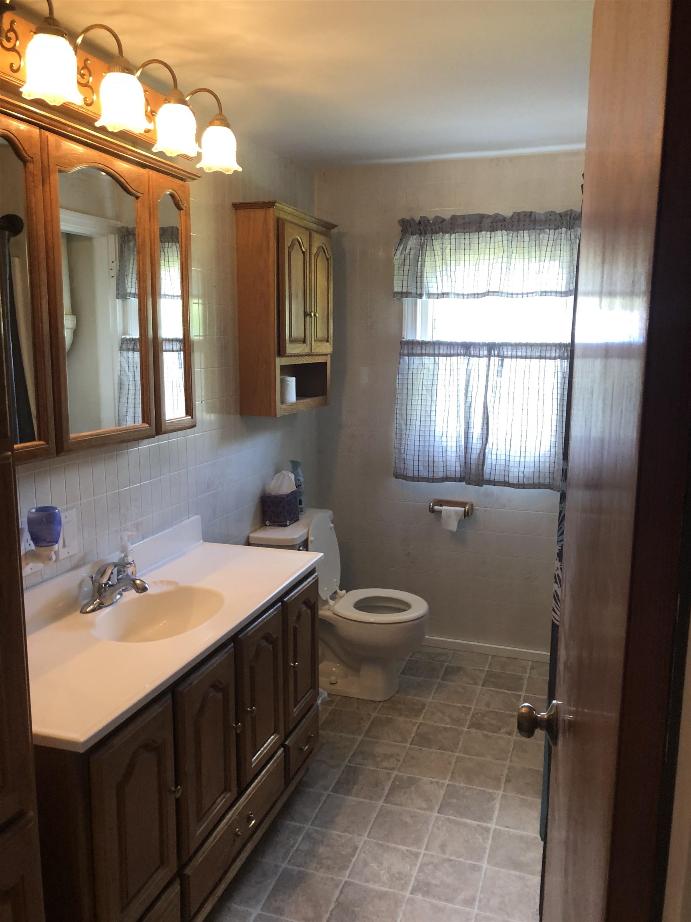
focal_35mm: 28
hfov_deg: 49.7
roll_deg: -0.2
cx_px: 346
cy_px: 461
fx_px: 745
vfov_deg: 63.4
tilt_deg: -7.2
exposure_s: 1/20
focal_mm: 4
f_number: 1.8
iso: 40
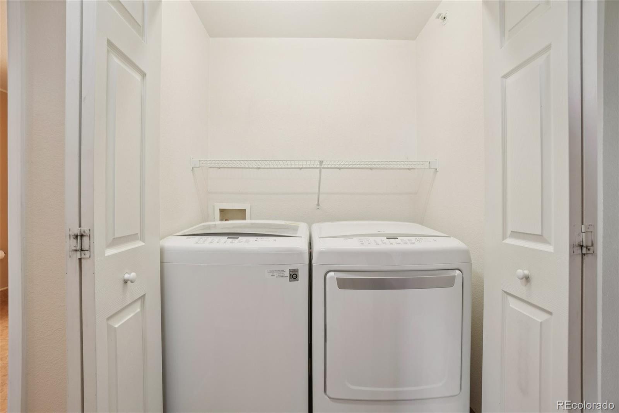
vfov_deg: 77.3
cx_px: 310
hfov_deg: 100.4
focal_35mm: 15
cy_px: 206
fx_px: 258
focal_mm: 10
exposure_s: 1/40
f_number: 8
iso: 400
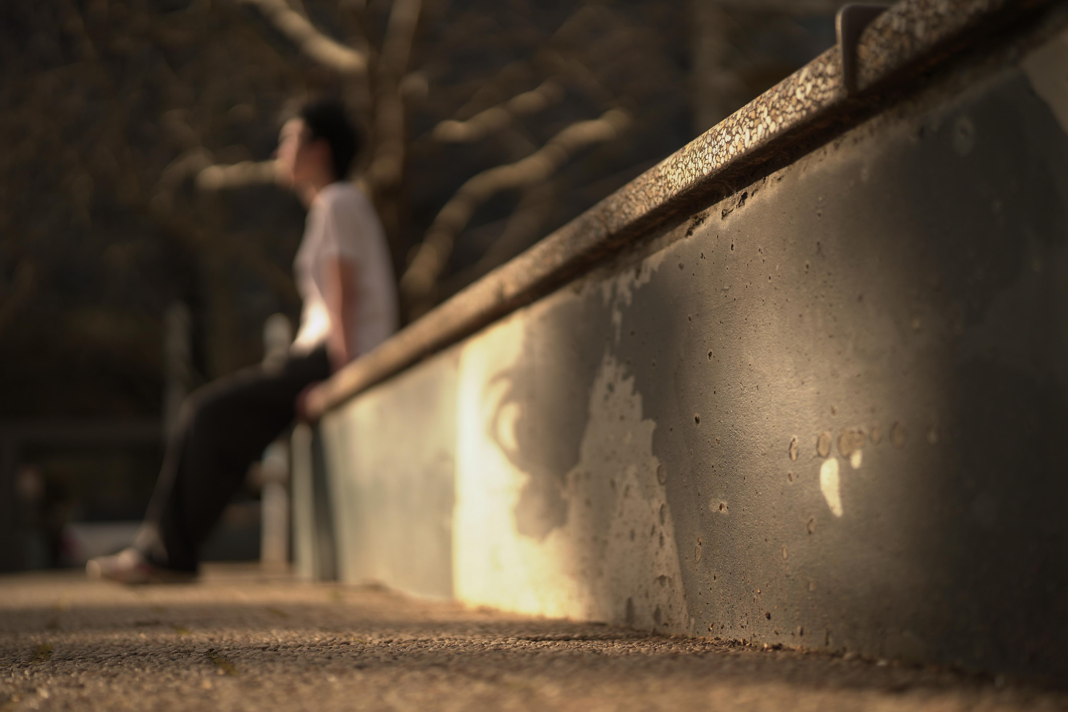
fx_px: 1483
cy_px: 356
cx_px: 534
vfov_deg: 27.0
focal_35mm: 50
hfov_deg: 39.6
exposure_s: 1/4000
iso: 100
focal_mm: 50
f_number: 1.4
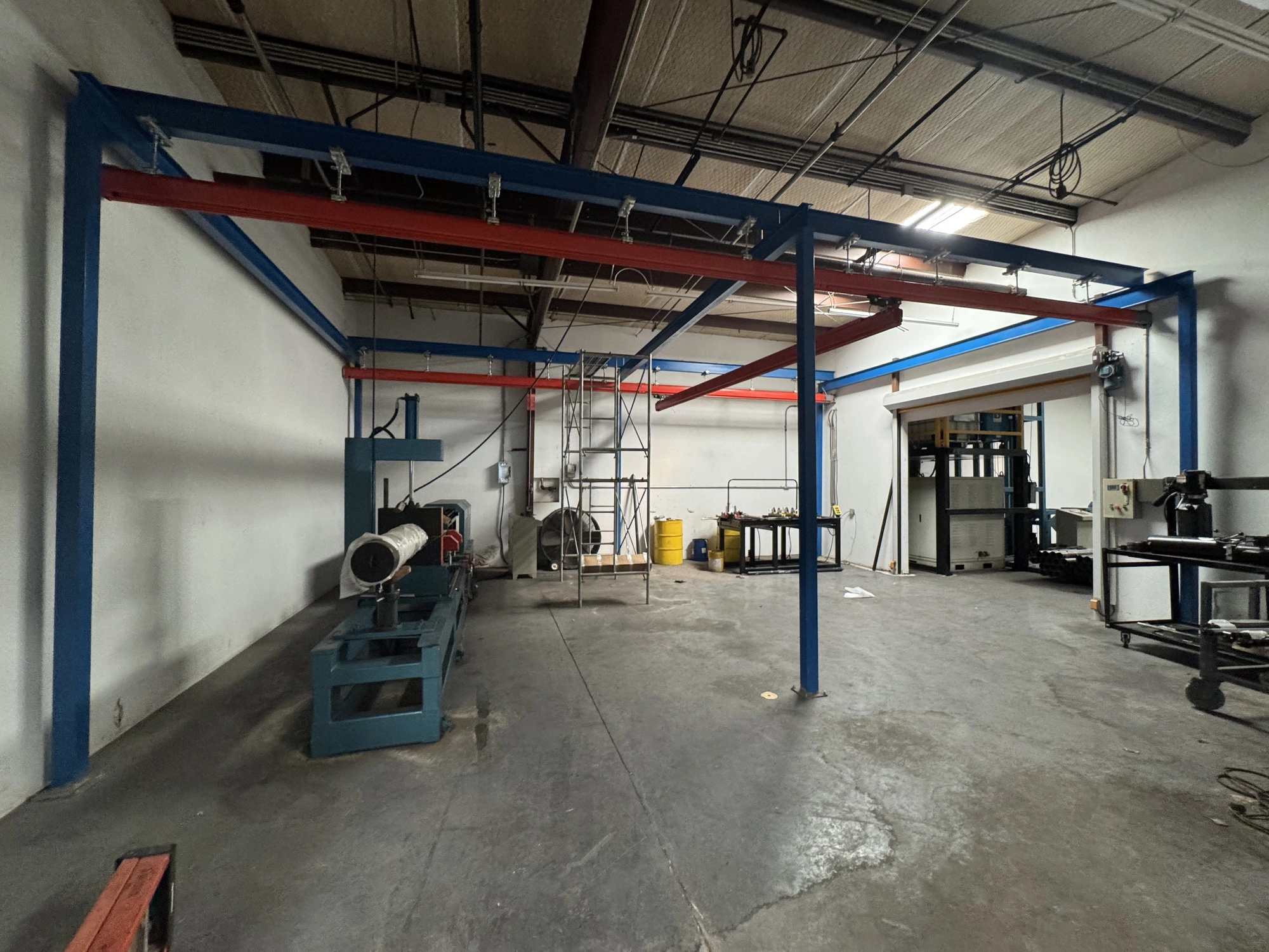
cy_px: 476
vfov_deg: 85.7
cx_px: 634
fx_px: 513
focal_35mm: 14
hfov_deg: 102.1
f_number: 2.2
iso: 500
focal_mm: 2.22
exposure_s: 1/60
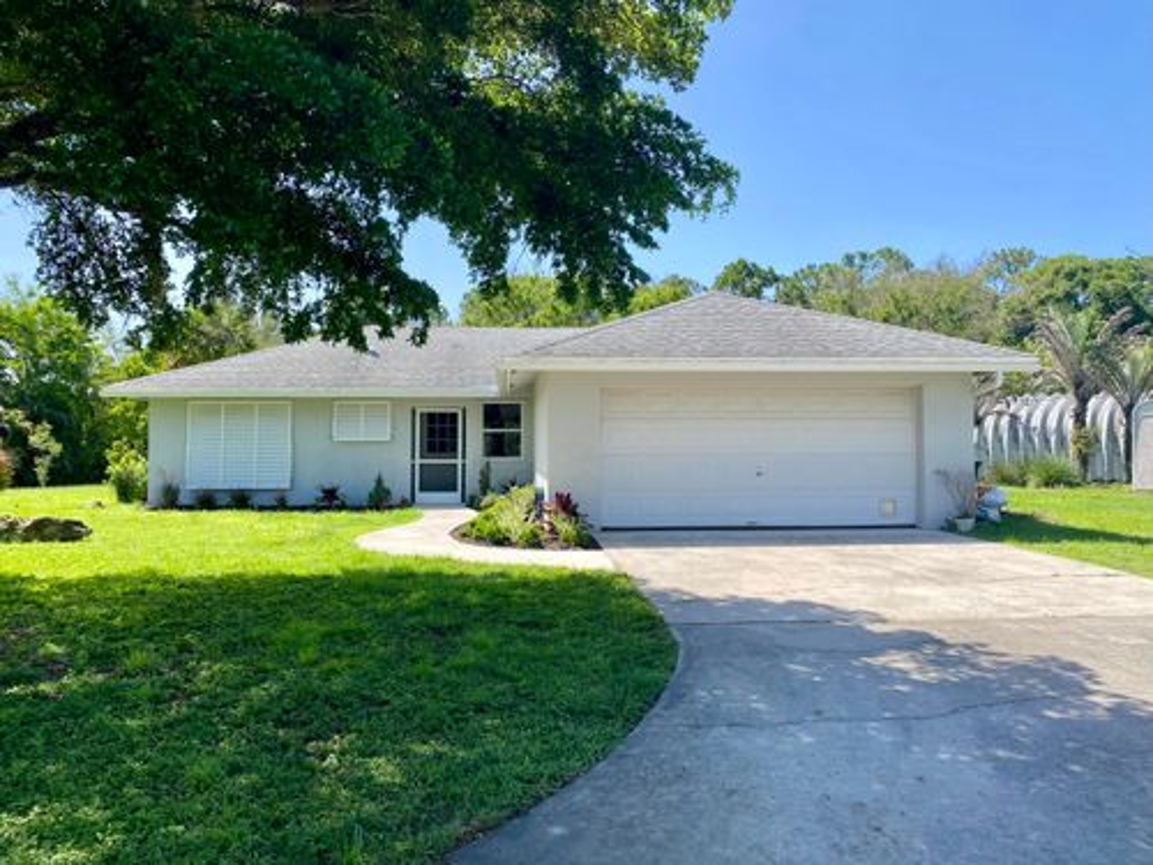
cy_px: 432
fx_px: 866
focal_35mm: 26
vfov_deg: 53.1
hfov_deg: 67.3
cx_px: 576
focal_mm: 4.25
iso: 32
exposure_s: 1/1522
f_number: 1.8
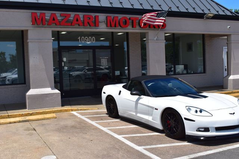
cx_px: 120
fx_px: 279
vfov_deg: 31.9
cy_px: 80
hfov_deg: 46.4
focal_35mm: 42
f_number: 11
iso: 280
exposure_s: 1/500
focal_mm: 28
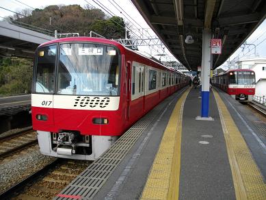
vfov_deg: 44.2
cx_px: 133
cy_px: 100
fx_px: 246
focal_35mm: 32
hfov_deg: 56.8
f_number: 2.9
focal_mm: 5.7
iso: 100
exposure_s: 1/500
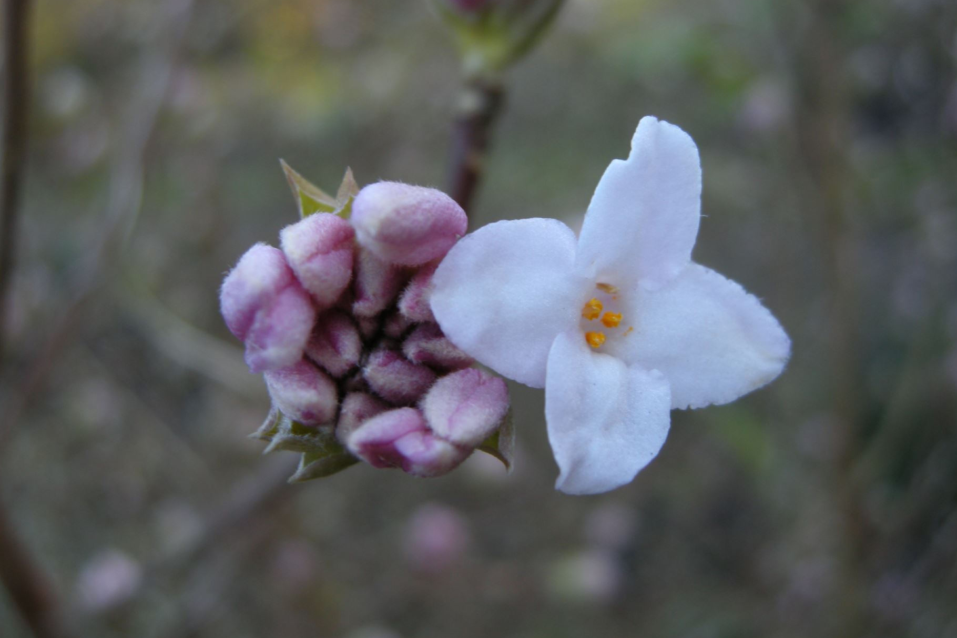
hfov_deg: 48.4
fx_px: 1063
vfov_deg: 33.4
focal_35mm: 40
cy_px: 307
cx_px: 505
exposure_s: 1/56.5
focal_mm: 7.5
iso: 64
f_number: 3
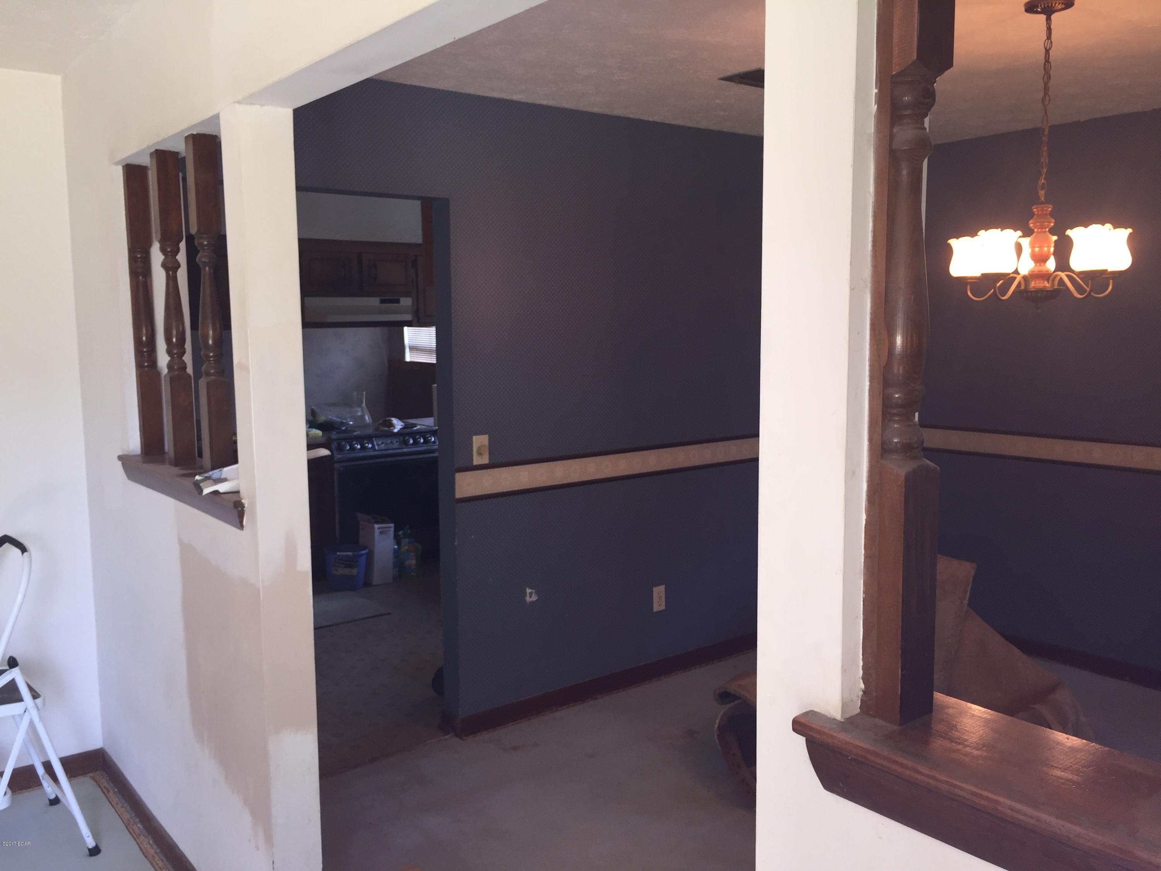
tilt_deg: -6.9
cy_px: 436
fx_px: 973
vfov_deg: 48.2
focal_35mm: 29
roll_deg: -0.2
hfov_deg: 61.7
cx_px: 580
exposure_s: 1/30
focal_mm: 4.15
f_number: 2.2
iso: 40
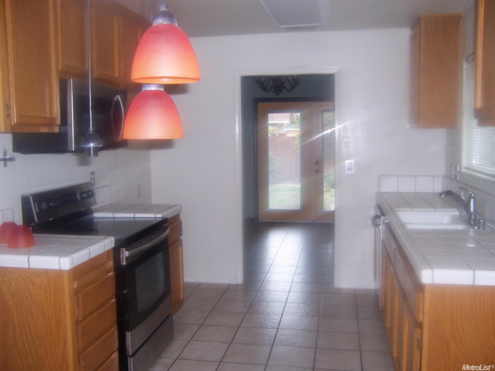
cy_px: 186
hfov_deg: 55.4
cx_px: 248
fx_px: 472
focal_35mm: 33
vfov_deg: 42.9
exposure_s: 1/60
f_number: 2.8
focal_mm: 5.5
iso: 80
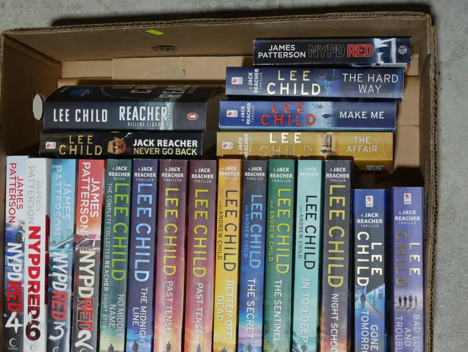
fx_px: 852
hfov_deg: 30.7
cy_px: 196
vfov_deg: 23.3
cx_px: 220
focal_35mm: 63
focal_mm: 28
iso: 320
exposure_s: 1/60
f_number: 5.3
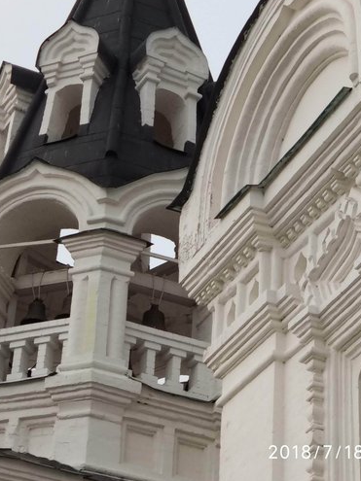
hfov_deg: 17.6
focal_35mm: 84
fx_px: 1169
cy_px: 95
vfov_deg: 23.0
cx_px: 161
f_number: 2.6
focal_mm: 5.99
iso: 100
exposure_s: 1/123
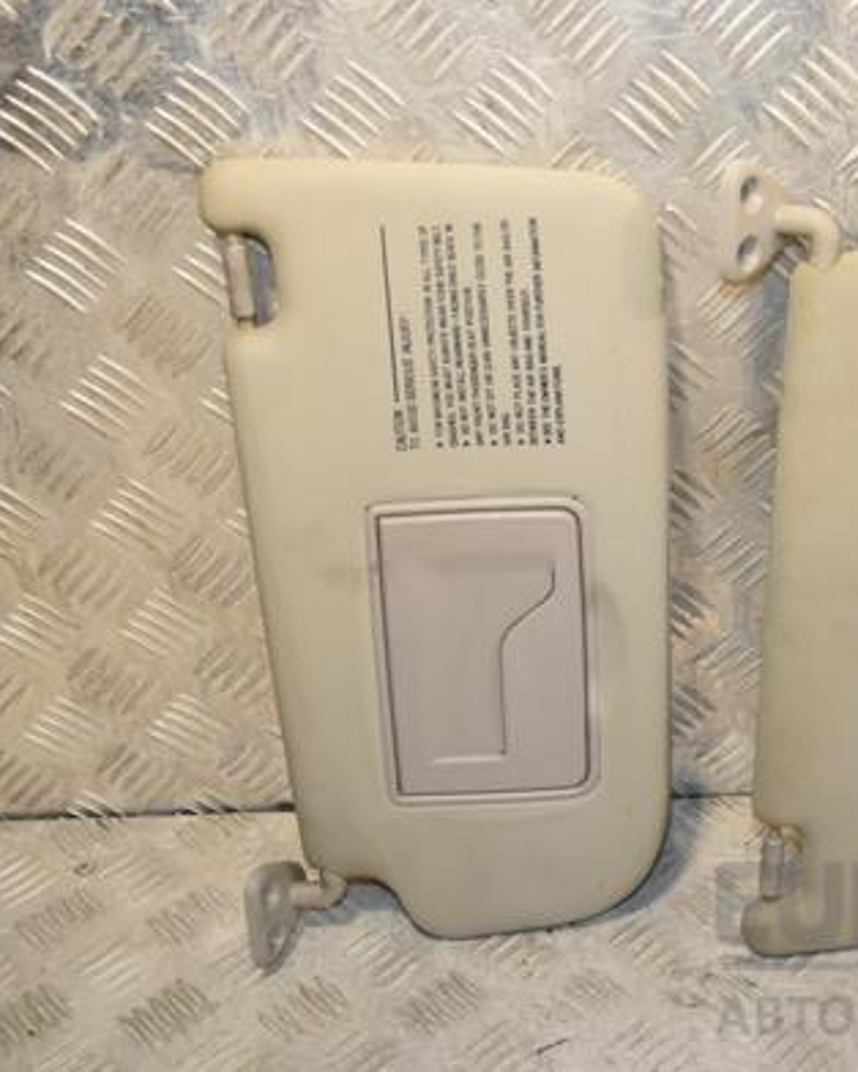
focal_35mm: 56
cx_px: 664
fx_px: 1776
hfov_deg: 26.7
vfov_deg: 33.6
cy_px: 539
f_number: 6.3
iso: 800
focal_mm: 26
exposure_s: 1/200
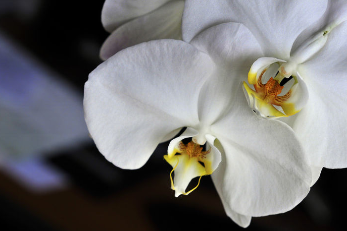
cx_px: 208
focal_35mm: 164
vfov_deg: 8.4
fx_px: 1576
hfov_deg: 12.6
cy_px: 87
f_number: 6.3
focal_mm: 85
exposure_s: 1/100
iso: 320
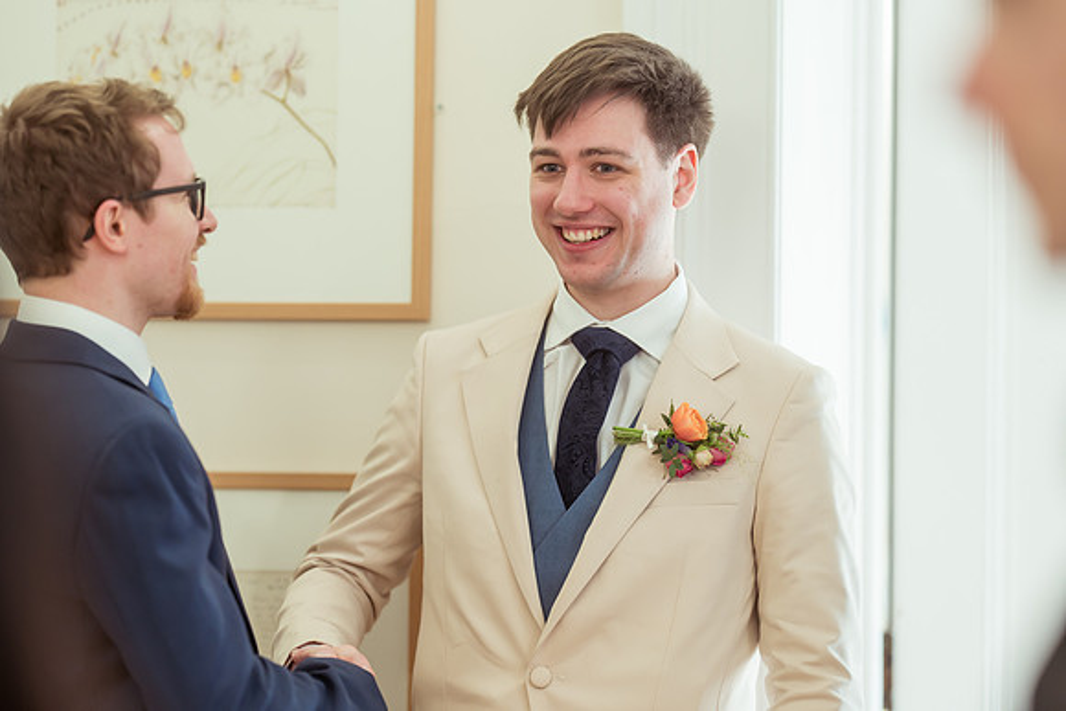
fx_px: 4004
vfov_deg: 10.2
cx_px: 533
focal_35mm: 135
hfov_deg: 15.2
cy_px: 356
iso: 900
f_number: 2
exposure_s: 1/320
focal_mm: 135
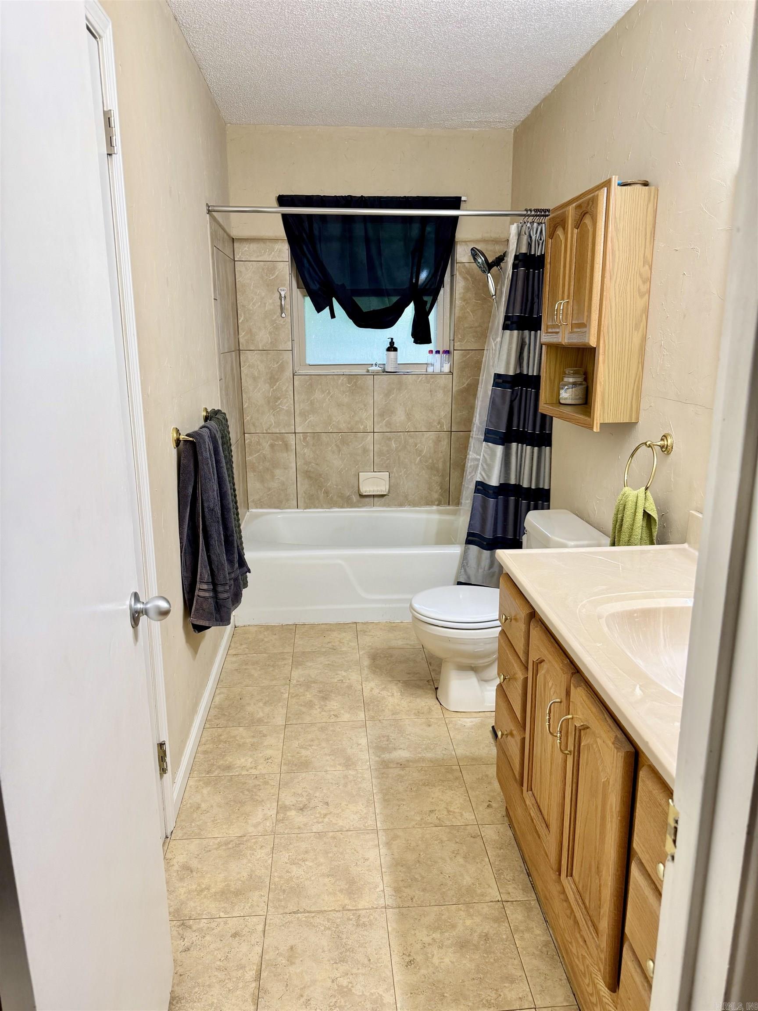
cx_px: 379
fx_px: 701
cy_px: 506
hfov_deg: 56.8
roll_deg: -0.5
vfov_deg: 71.6
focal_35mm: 24
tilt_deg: -14.7
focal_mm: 6.76
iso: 160
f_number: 1.78
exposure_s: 1/120
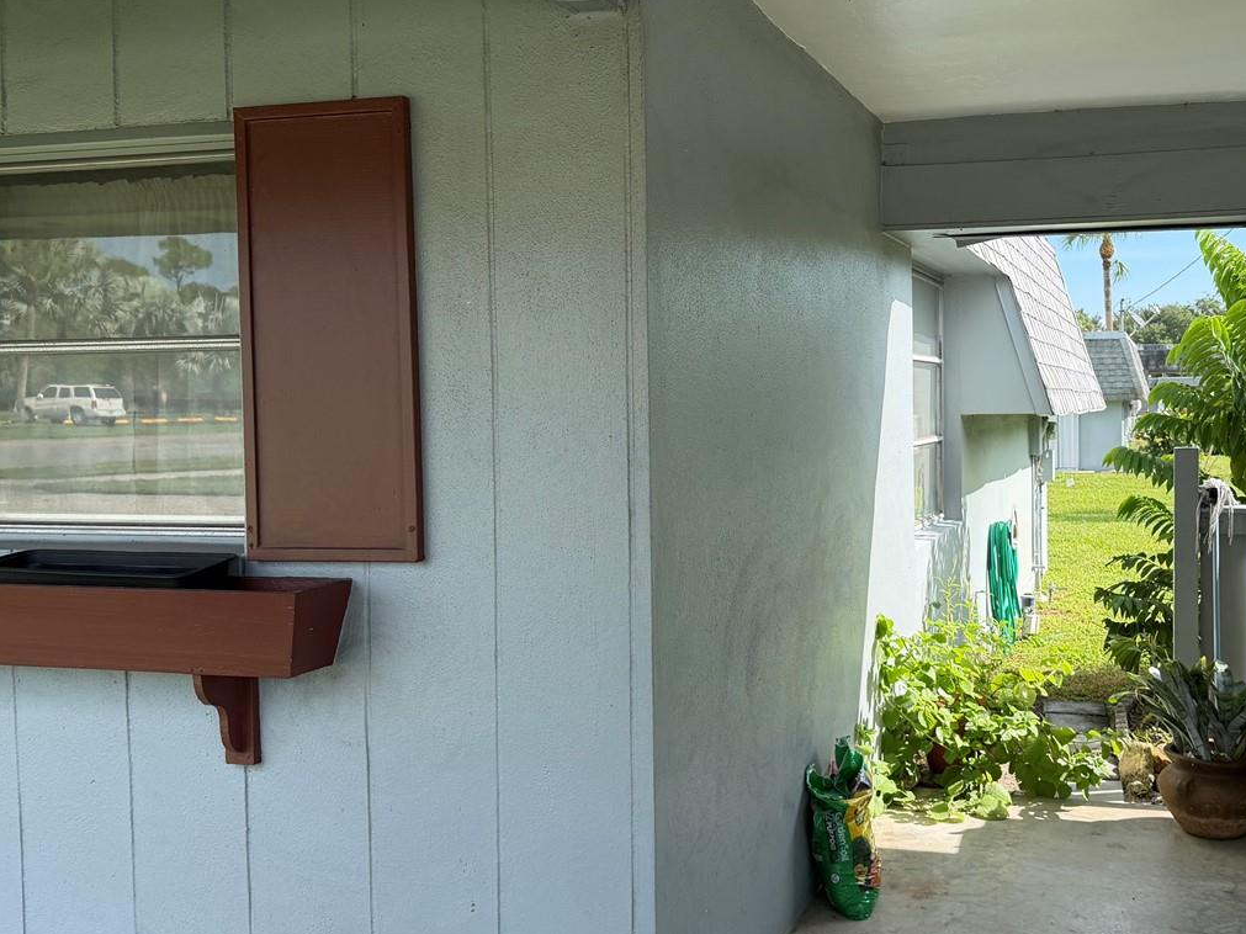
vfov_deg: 37.7
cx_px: 845
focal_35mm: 38
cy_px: 458
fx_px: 1368
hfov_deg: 48.0
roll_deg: +1.9
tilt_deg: -1.4
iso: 100
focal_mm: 6.76
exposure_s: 1/1901
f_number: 1.78
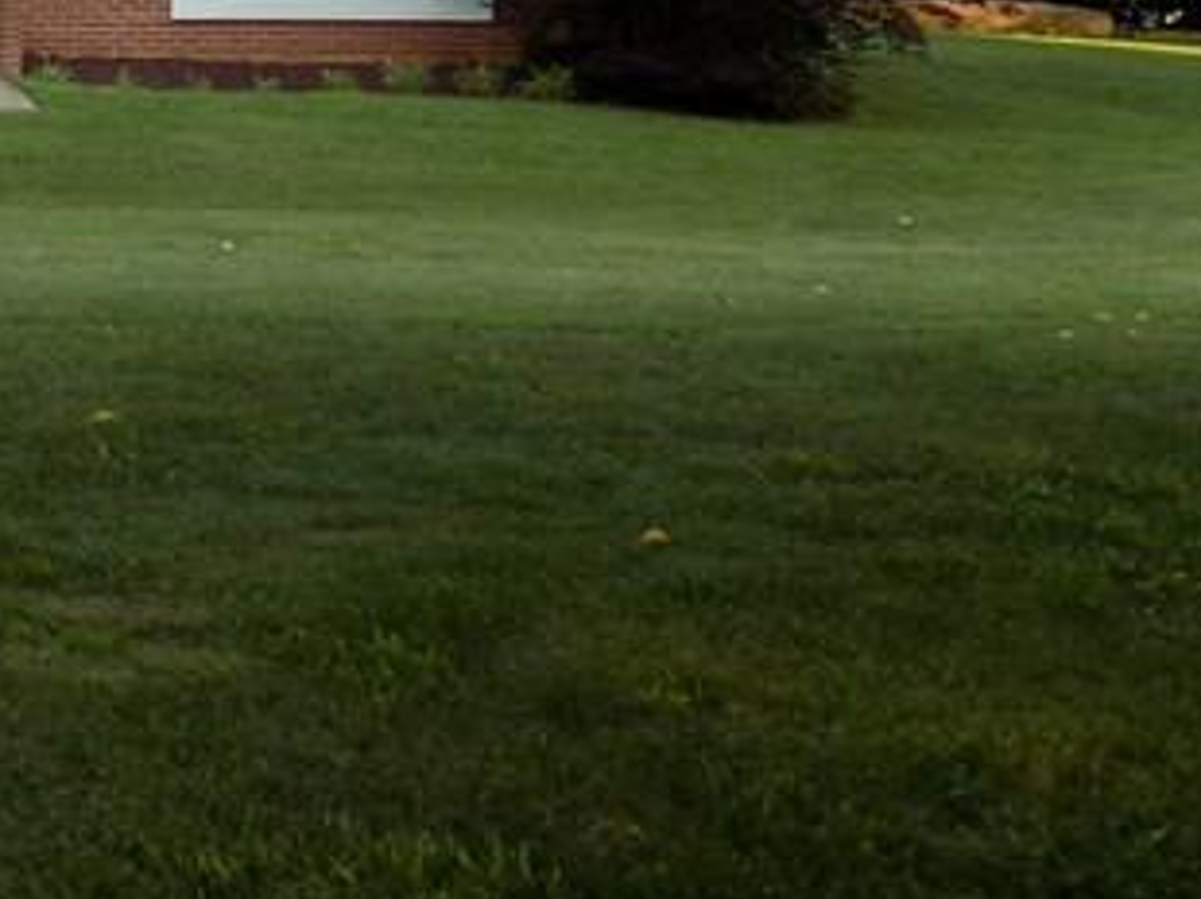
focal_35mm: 76
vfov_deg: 18.8
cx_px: -508
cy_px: -12
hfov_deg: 22.1
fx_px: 2635
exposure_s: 1/125
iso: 80
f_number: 3.1
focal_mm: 4
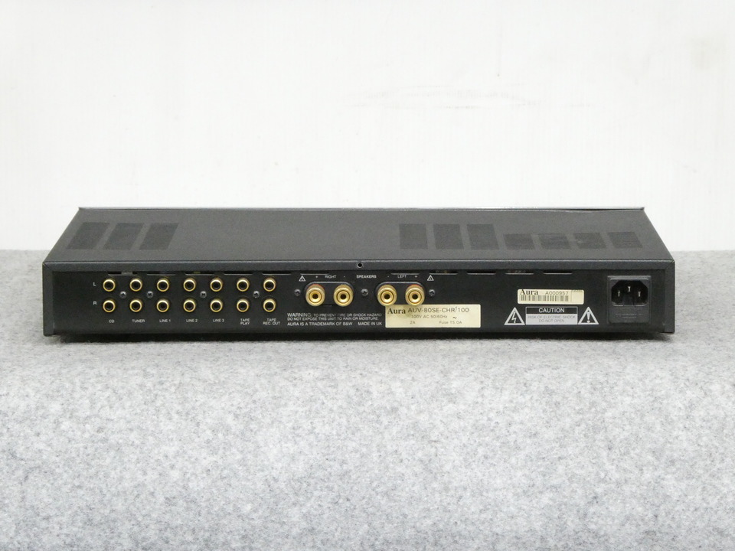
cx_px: 368
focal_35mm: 143
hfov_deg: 13.8
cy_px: 276
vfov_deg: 10.4
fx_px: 3036
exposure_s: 1/30
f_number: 5.4
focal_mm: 25.6
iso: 1600
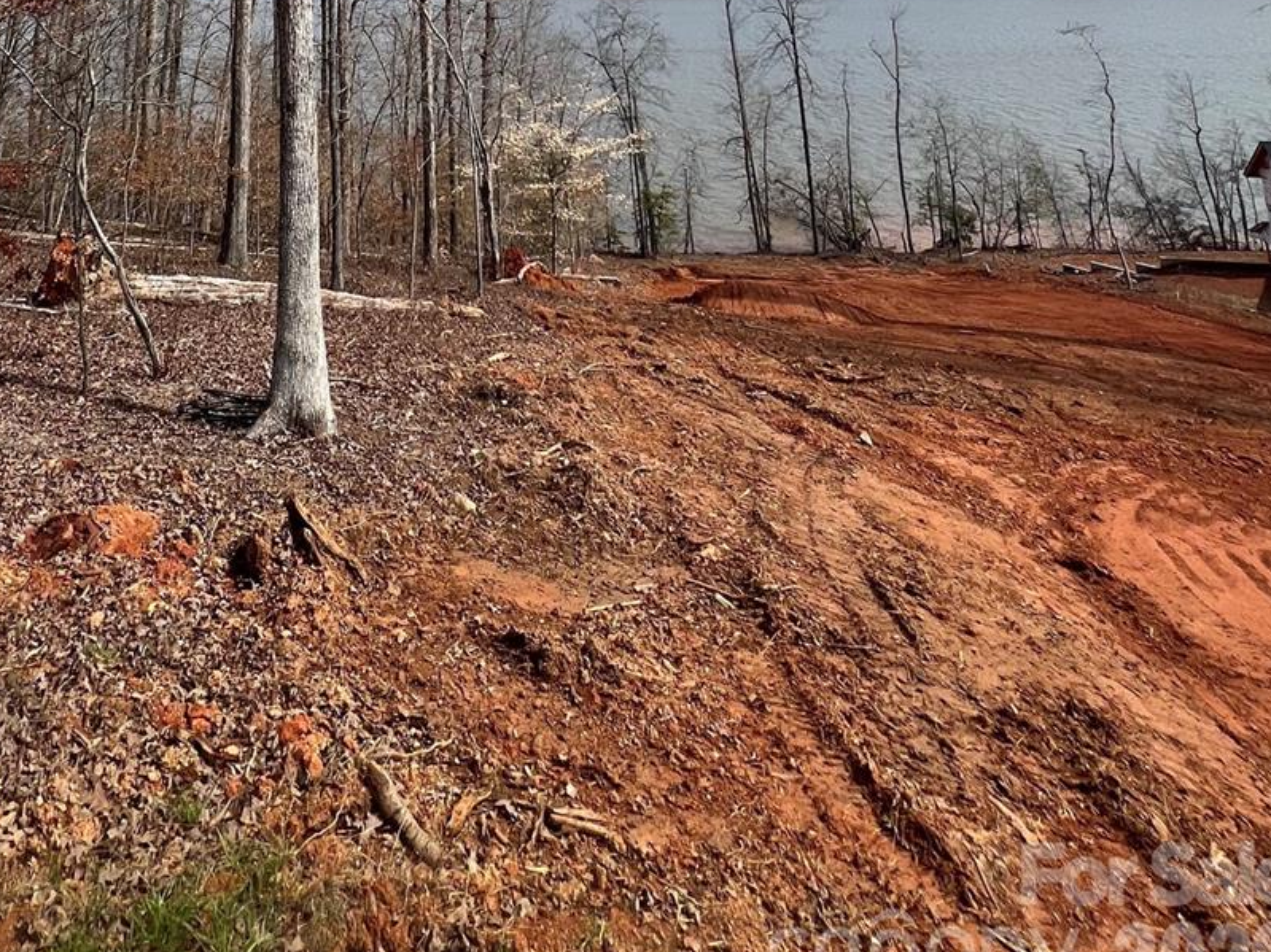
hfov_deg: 66.8
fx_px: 918
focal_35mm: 25
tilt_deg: +10.2
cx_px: 390
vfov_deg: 39.1
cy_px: -202
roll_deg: +1.8
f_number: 1.8
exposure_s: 1/1845
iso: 32
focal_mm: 1.57
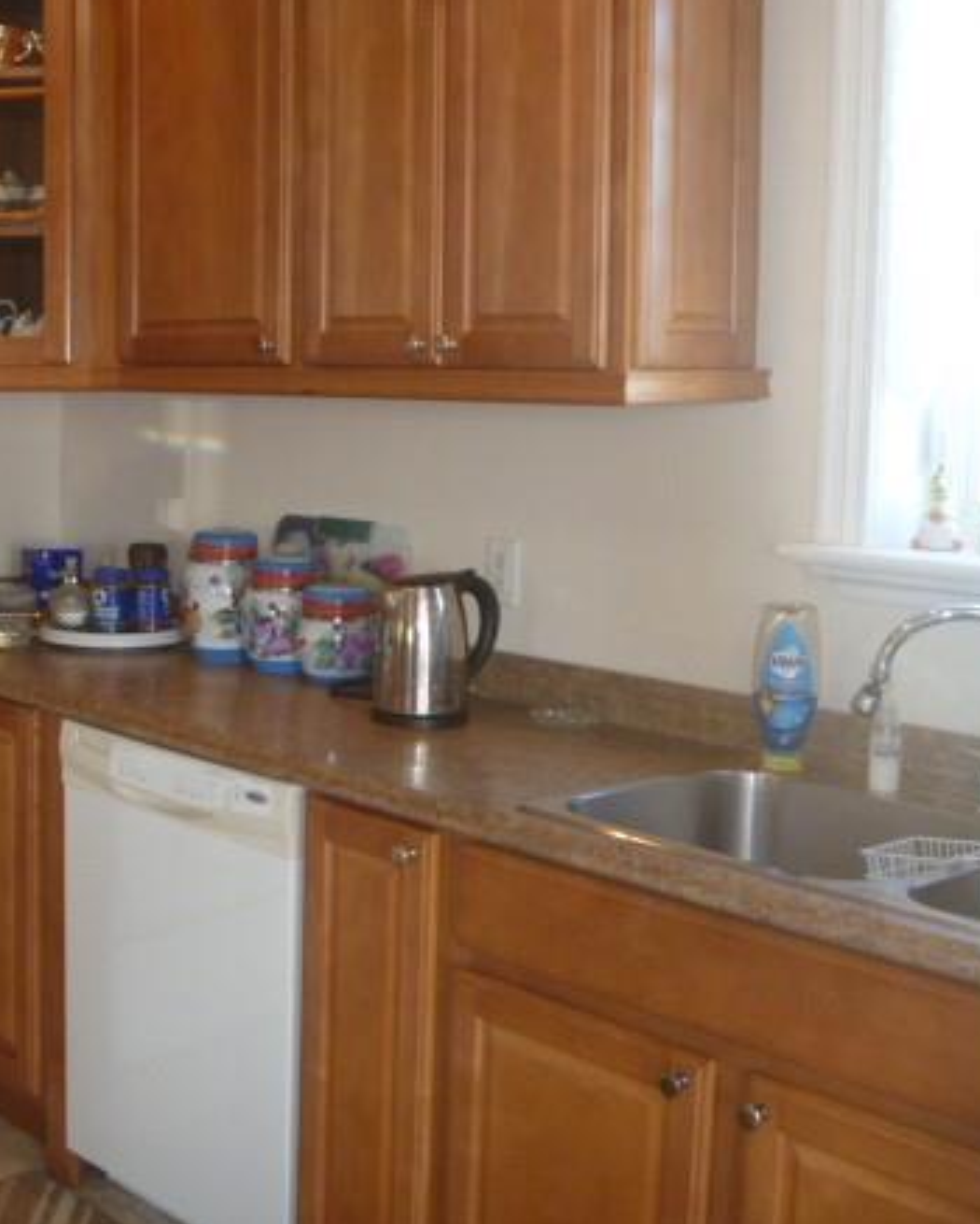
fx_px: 1812
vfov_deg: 37.3
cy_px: 566
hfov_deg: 29.2
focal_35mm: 50
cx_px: 123
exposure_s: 1/30
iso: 250
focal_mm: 6.3
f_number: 3.5
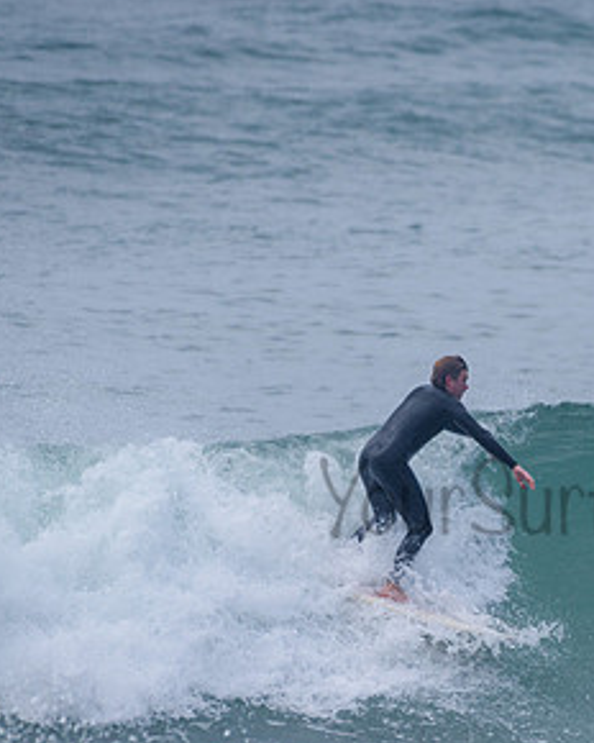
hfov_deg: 1.3
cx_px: 584
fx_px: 25271
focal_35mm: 1150
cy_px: 475
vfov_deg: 1.7
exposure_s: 1/2000
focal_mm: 500
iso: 250
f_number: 5.6
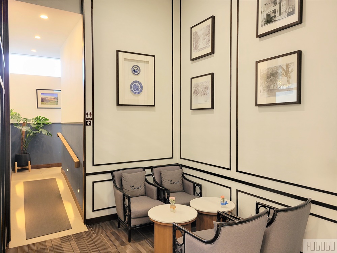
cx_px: 168
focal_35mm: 26
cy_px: 126
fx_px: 253
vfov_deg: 53.1
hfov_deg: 67.3
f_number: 1.8
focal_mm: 5.4
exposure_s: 1/40
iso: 160
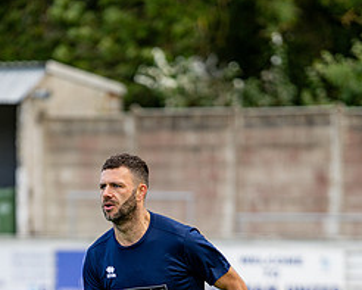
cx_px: 132
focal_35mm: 219
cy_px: 314
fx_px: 2347
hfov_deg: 8.8
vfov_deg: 7.0
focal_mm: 85
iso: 100
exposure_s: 1/2000
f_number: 1.4
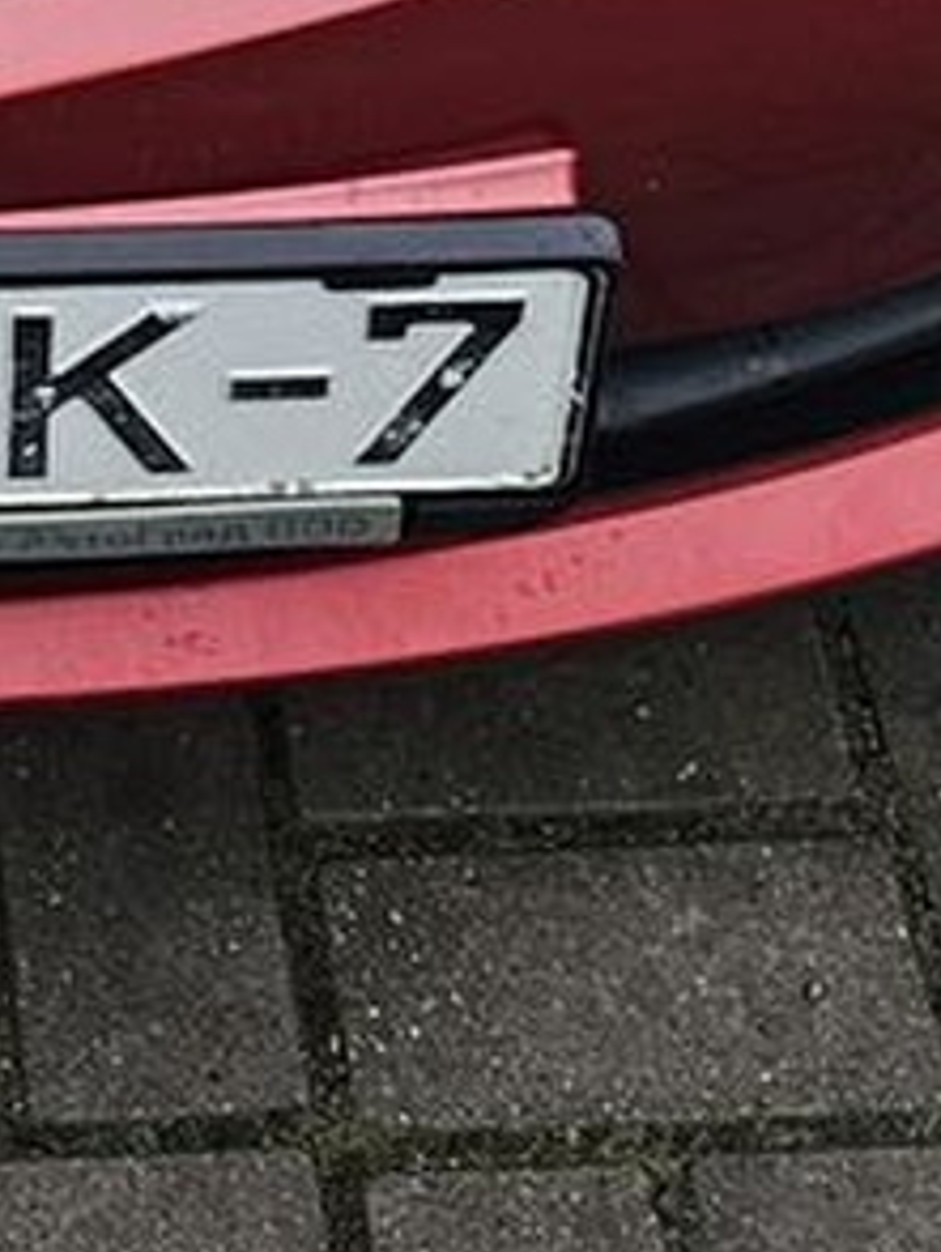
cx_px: -383
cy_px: -1401
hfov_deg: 11.5
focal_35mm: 125
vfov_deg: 13.2
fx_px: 4524
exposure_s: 1/142
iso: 200
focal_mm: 6.3
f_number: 1.7
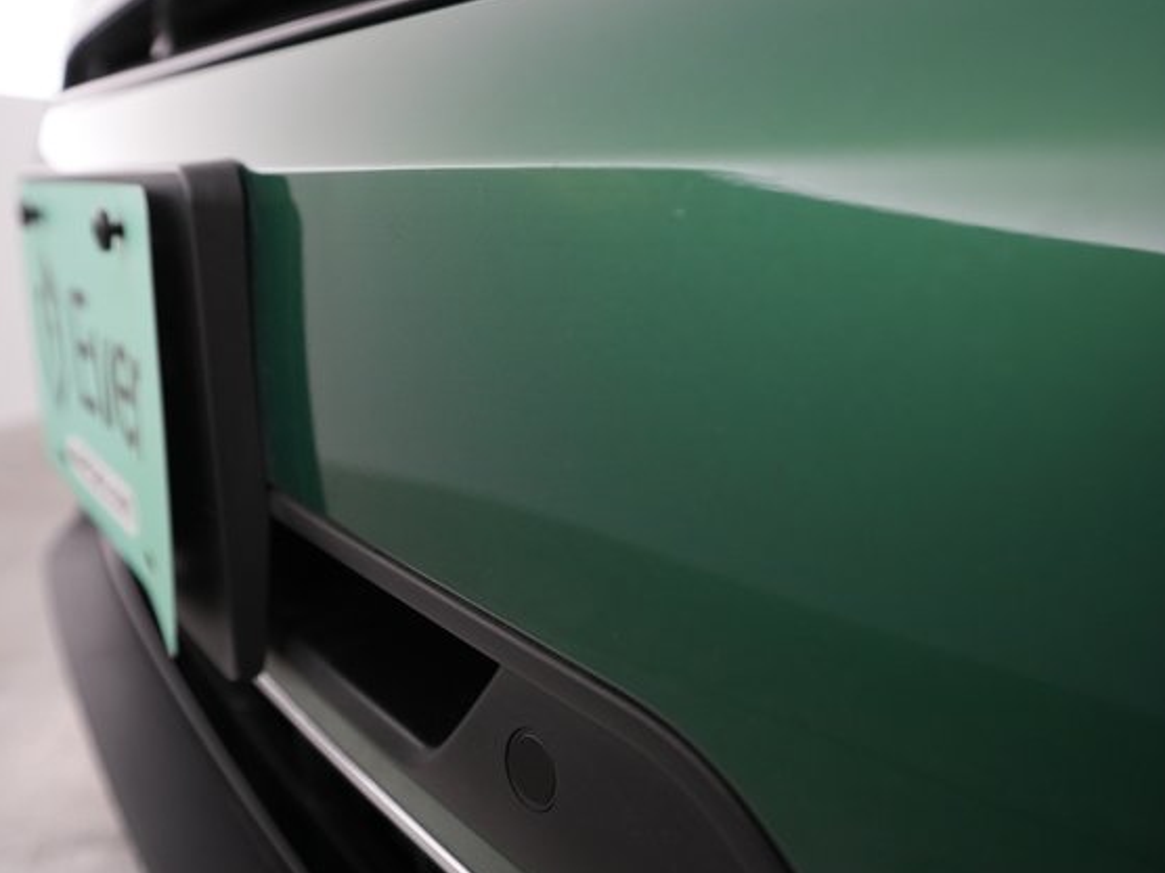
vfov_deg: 45.4
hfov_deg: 58.2
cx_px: 526
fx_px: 1043
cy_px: 438
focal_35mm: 31
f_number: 4.5
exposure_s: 1/100
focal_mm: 28
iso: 3200
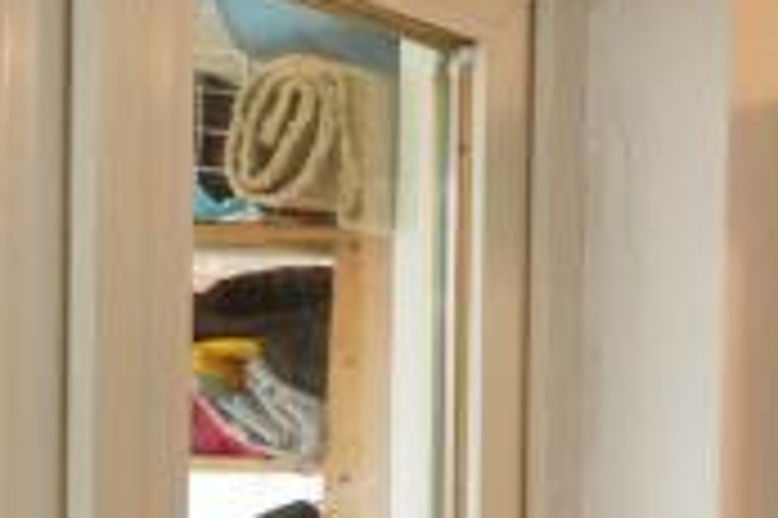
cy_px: 615
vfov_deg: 15.8
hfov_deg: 12.8
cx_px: 2136
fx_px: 1792
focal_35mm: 83
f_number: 7.1
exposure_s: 1/13
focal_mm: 14
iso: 400
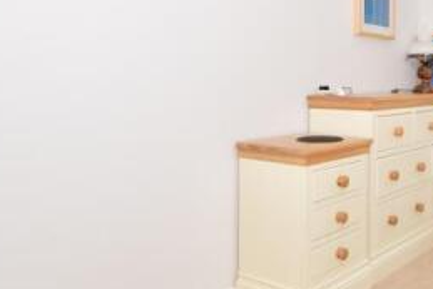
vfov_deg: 34.3
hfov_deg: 45.8
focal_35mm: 38
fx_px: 457
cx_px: 391
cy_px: 71
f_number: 18
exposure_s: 1/60
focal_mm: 10
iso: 500
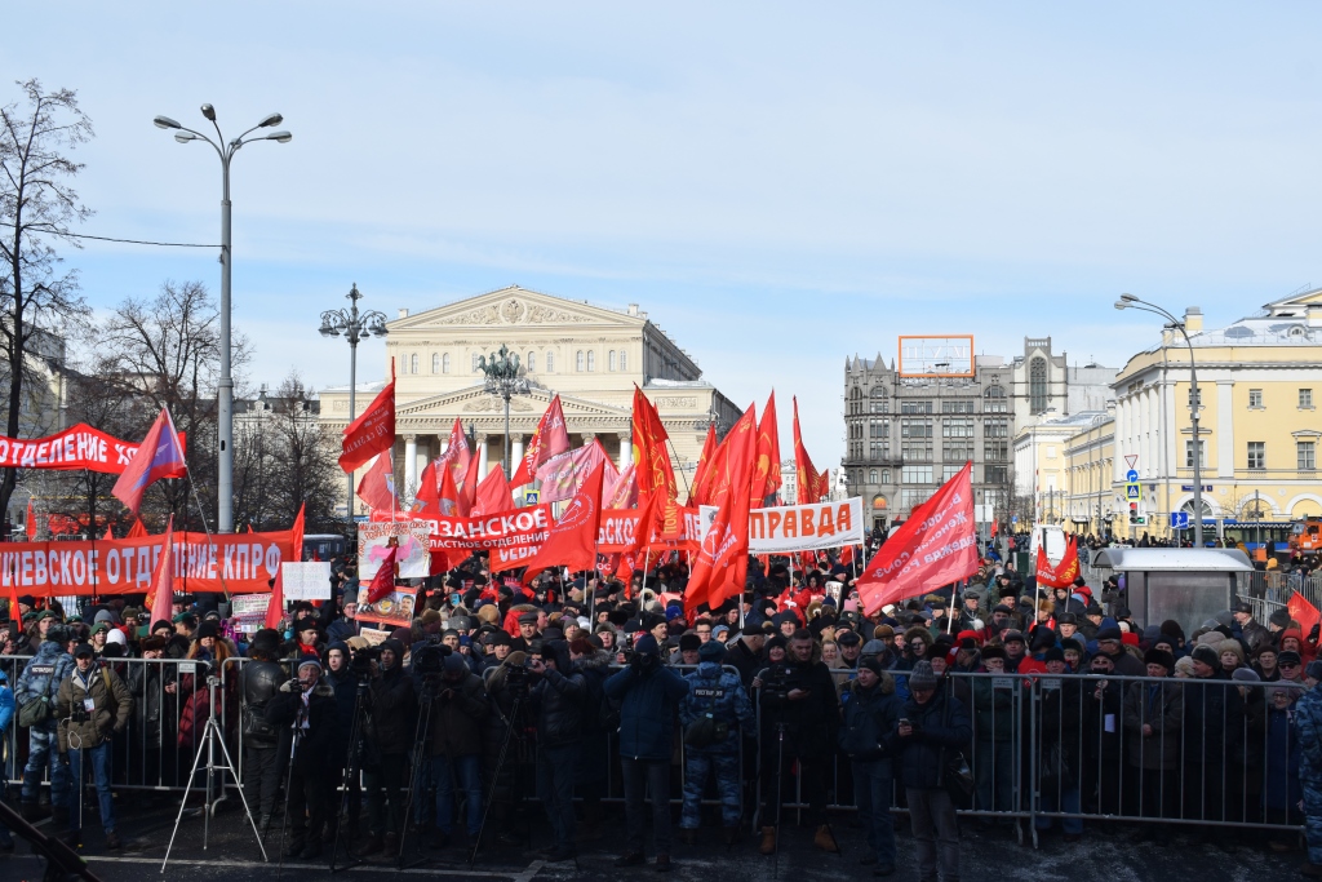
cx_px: 661
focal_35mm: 39
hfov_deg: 49.5
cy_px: 441
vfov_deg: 34.2
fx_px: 1432
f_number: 9
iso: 200
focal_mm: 26
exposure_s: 1/320
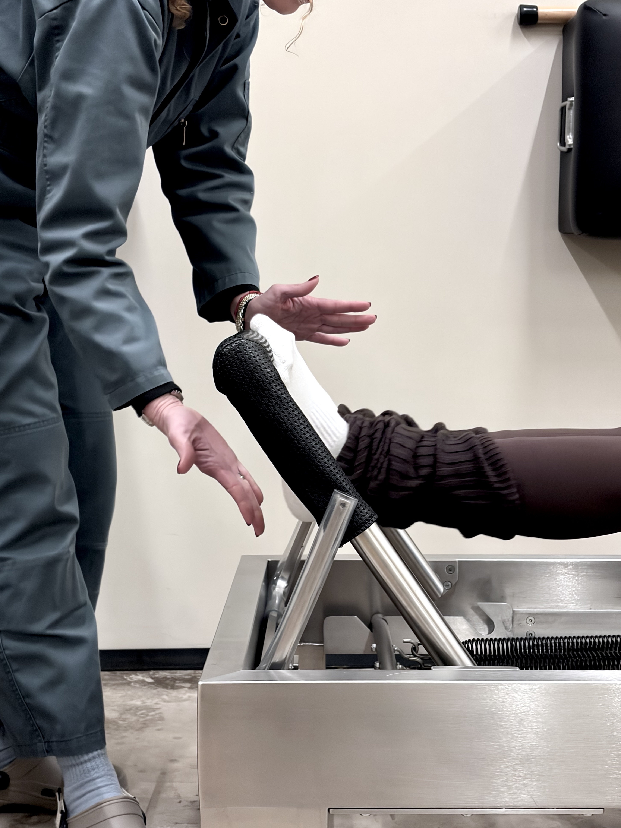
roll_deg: +2.1
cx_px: 310
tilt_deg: -4.4
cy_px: 414
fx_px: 1244
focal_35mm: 52
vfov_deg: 36.8
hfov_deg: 28.0
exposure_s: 1/33
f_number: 1.6
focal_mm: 5.96
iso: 125
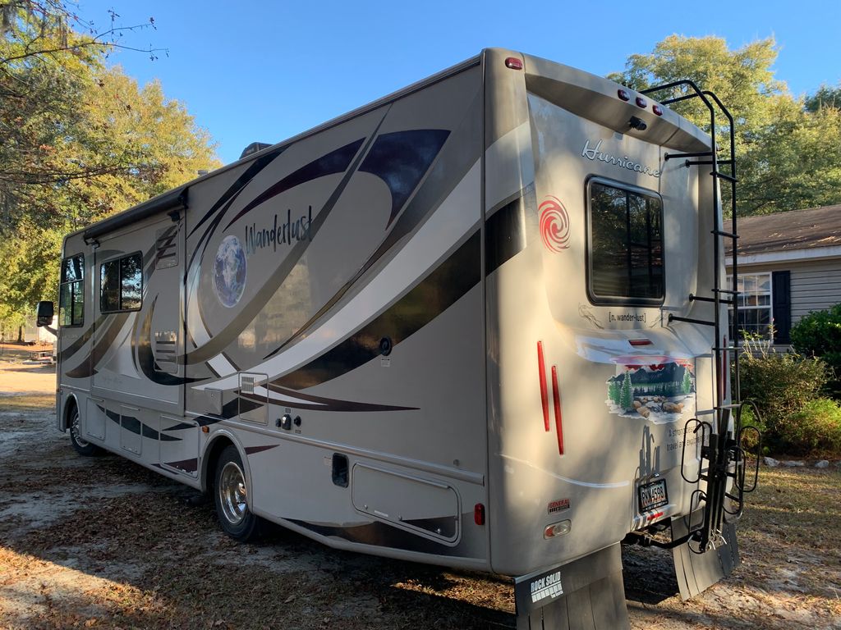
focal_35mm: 26
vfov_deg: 53.1
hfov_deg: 67.3
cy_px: 315
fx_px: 632
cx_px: 420
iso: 25
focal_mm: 4.25
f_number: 1.8
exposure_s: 1/303
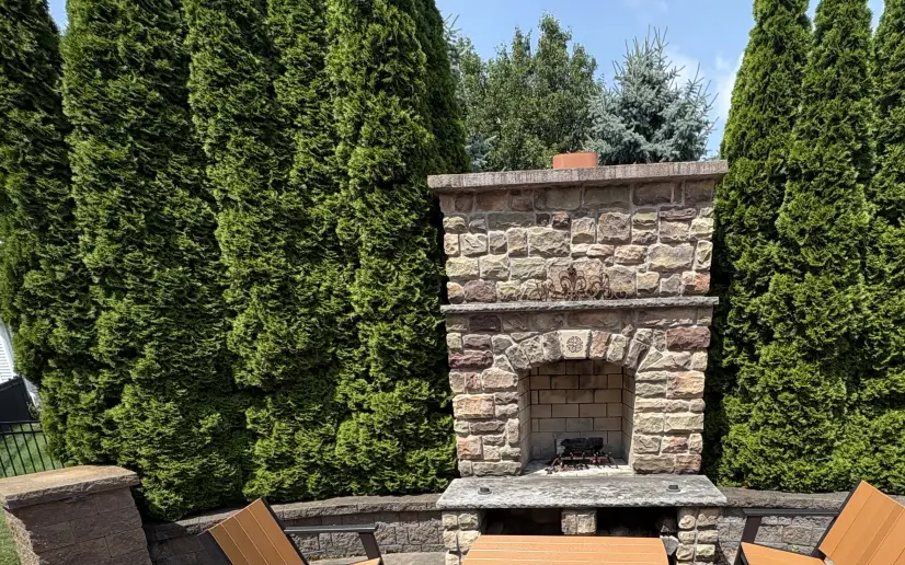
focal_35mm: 23
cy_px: 517
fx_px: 567
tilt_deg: -18.0
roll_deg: +2.5
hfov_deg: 76.3
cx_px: 543
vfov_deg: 47.2
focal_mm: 2.22
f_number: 2.2
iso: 40
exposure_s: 1/968
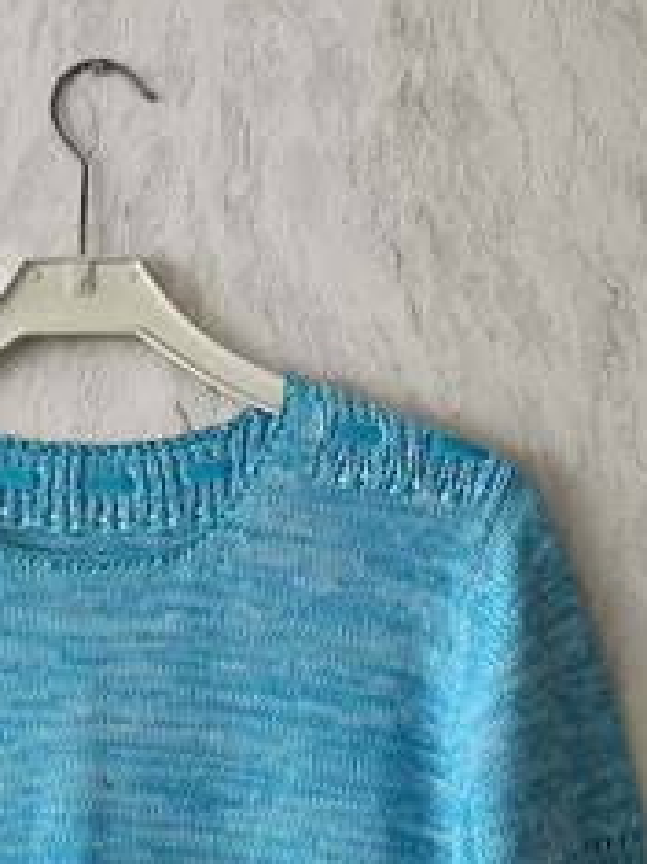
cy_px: 879
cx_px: 90
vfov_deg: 19.4
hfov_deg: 14.9
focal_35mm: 98
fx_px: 2444
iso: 500
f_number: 1.65
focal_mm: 6.14
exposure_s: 1/50
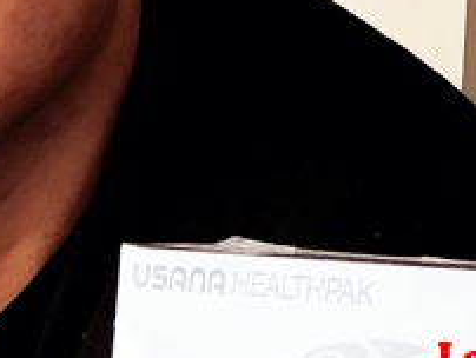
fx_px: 1335
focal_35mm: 97
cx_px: -35
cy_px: -220
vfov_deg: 14.1
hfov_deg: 19.4
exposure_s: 1/120
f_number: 1.8
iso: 64
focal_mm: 3.99
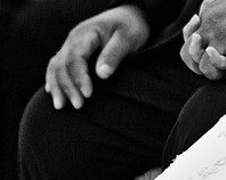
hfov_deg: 2.3
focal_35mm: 825
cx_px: 248
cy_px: 7
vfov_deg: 1.9
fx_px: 5513
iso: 640
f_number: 2.8
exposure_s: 1/100
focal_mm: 200
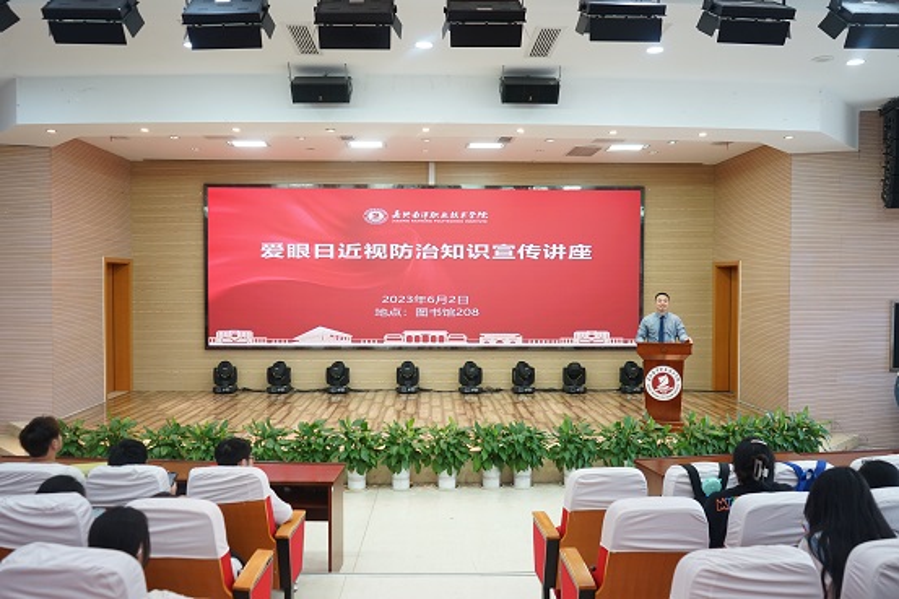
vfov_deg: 46.3
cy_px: 300
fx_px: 699
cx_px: 450
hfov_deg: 65.5
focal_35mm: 28
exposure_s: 1/60
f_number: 3.5
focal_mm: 28
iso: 400
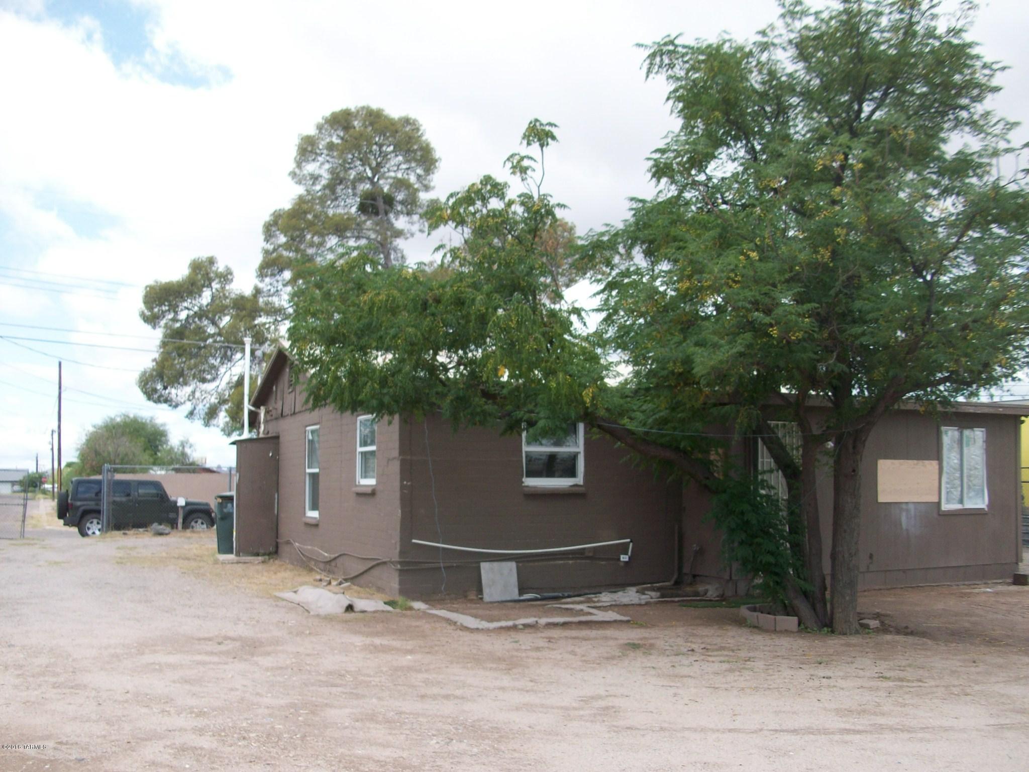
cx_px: 514
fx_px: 1011
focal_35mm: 34
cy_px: 386
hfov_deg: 54.0
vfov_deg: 41.8
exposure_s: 1/561
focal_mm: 5.7
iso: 64
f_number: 2.8
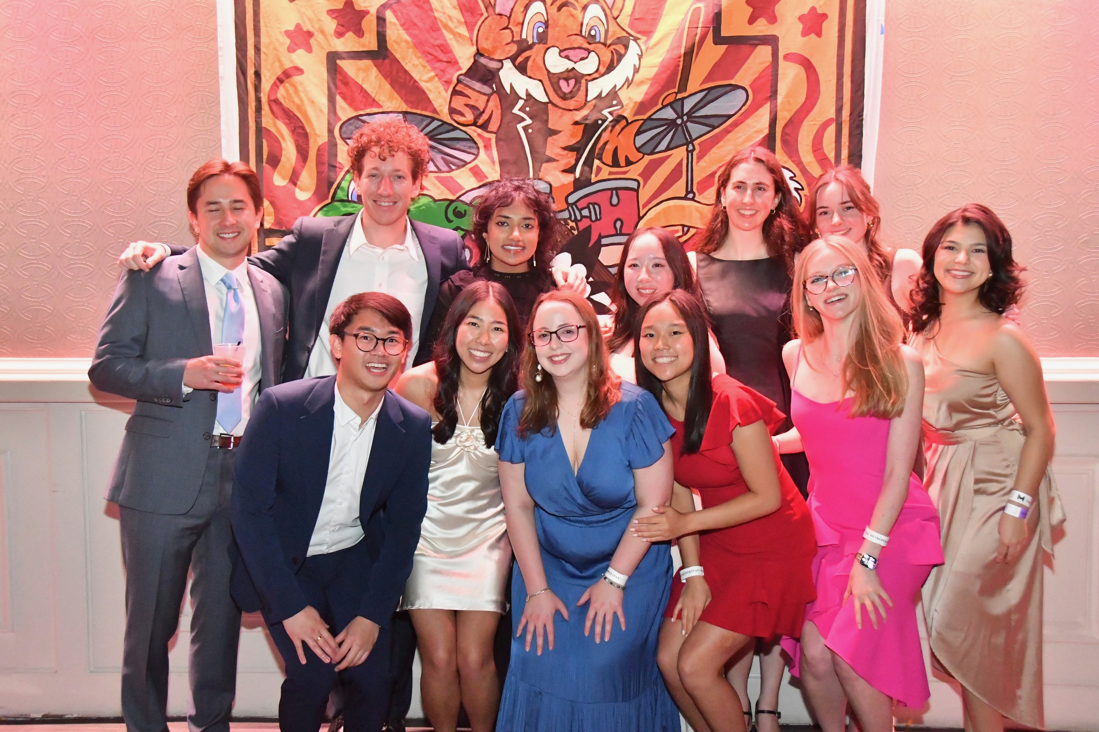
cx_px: 550
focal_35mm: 44
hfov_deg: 45.0
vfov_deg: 30.8
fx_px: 1328
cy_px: 366
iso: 5600
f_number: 5.6
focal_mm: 29
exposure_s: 1/60
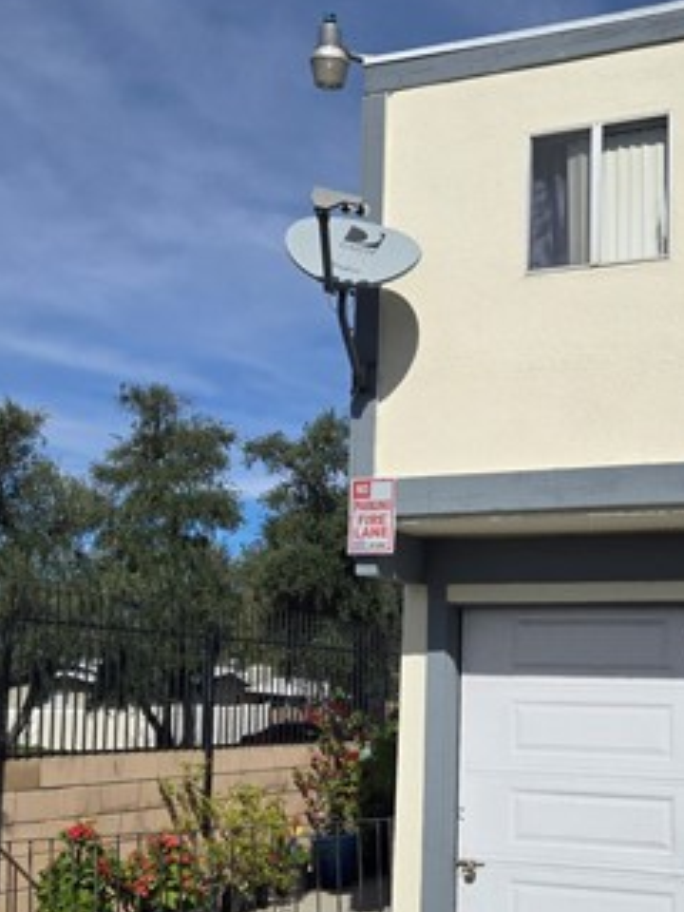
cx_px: 496
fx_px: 1212
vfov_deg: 41.2
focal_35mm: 46
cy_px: 510
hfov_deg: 31.1
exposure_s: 1/3809
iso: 25
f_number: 1.8
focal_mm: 5.4
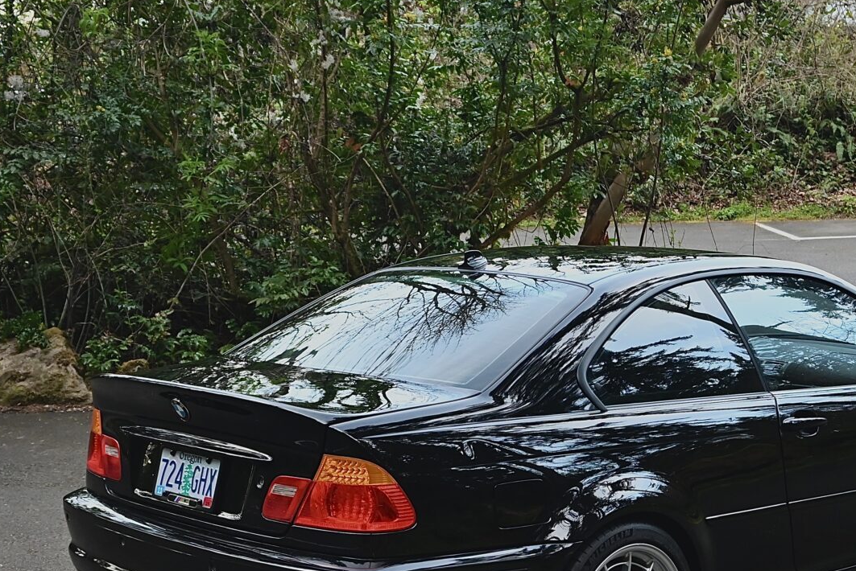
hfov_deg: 34.8
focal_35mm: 57
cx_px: 556
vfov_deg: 23.3
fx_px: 1354
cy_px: 491
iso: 1400
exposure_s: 1/125
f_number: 4.8
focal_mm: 31.5
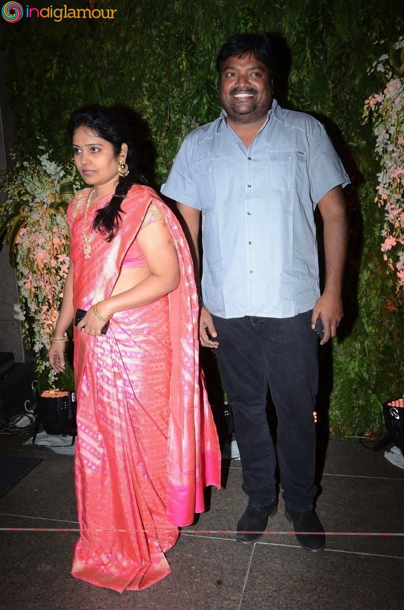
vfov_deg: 57.3
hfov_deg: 39.8
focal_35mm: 33
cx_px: 202
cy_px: 305
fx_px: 558
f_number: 9
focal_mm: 22
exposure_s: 1/125
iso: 500
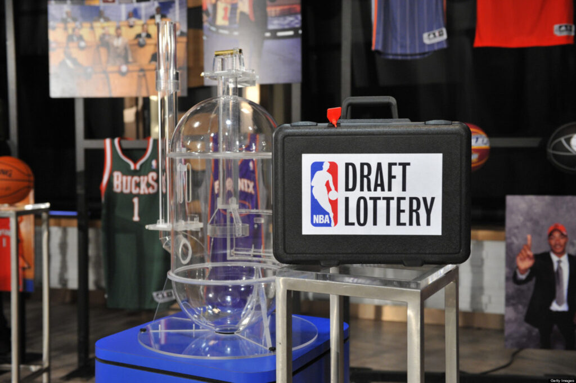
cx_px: 288
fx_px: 671
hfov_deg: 46.4
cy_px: 192
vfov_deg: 31.8
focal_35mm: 42
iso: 1600
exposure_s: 1/100
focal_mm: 42
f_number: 3.5
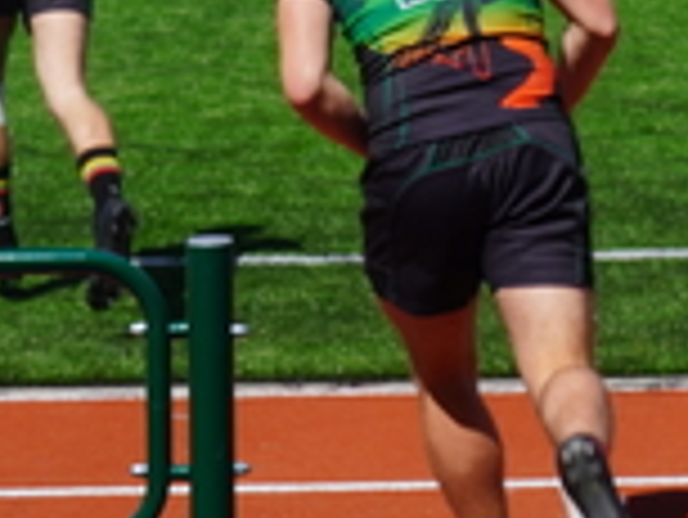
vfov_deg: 6.7
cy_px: -212
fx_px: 4336
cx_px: 897
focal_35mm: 218
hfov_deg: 8.9
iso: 100
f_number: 11
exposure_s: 1/250
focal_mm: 28
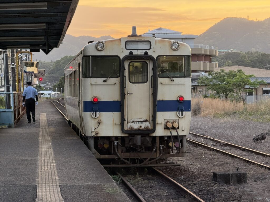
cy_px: 101
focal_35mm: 120
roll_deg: +0.5
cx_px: 135
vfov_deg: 12.3
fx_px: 936
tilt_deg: -0.7
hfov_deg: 16.4
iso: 250
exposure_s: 1/99
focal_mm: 15.66
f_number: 2.8
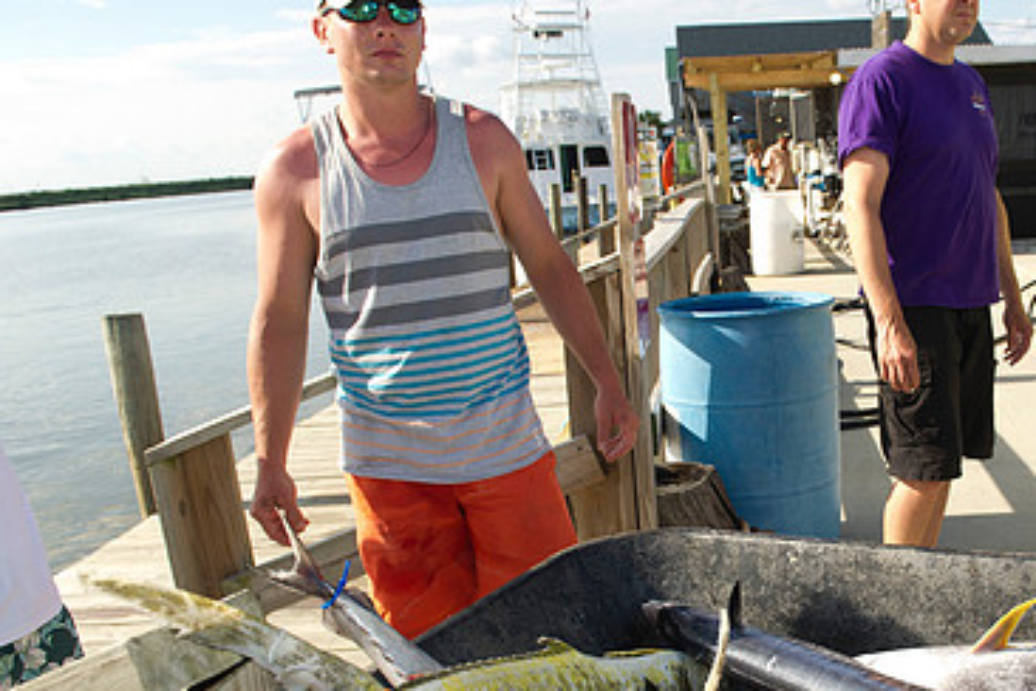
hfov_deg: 48.4
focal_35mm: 38
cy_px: 479
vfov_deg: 34.6
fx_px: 1093
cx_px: 795
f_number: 6.3
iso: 200
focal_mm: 24
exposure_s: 1/250
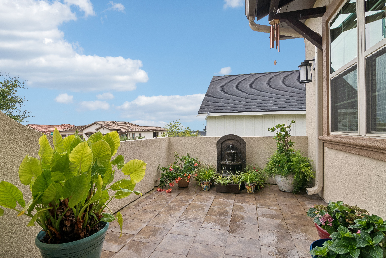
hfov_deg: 90.0
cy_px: 129
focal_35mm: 18
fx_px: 193
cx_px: 193
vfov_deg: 67.4
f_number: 8
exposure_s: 1/320
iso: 100
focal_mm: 12
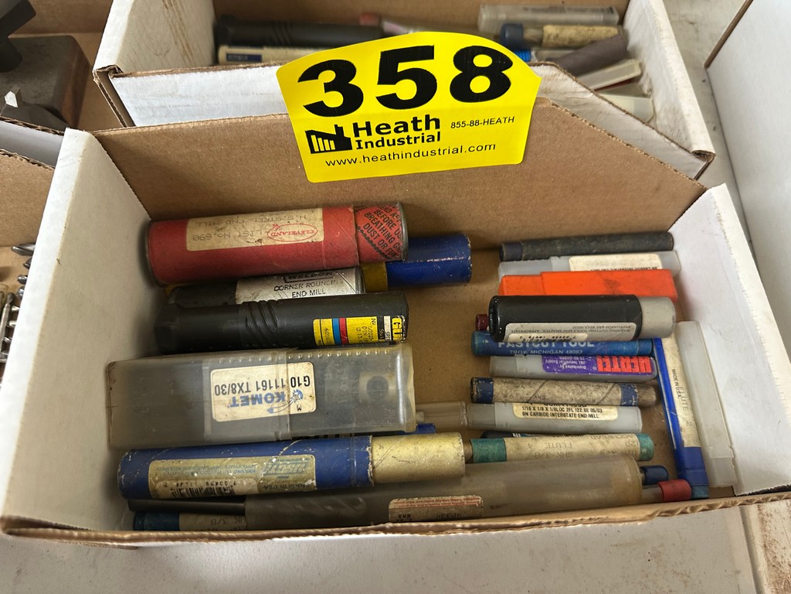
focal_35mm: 24
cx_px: 396
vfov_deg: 56.8
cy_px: 297
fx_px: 548
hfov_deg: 71.6
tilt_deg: -65.1
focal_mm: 6.86
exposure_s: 1/56
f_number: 1.78
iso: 250
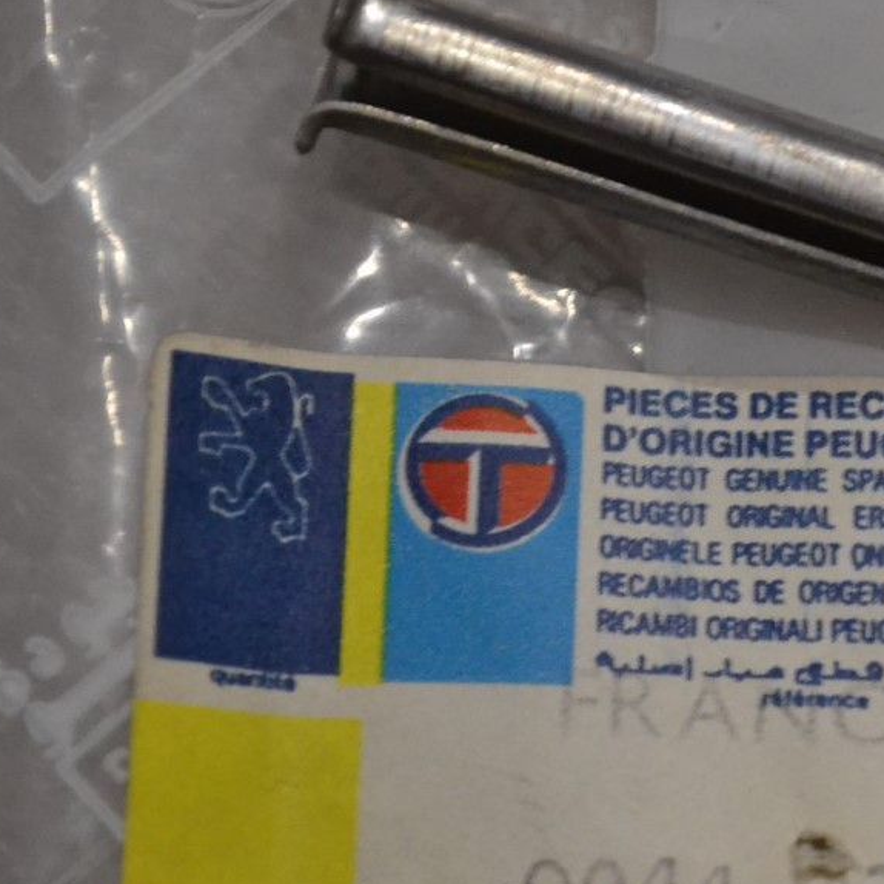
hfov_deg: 11.1
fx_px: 4507
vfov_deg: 11.2
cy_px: 562
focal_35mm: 156
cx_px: 819
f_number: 5.6
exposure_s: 1/30
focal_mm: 52
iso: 3200
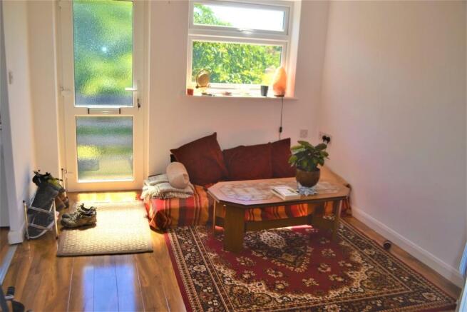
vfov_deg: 43.6
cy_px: 156
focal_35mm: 30
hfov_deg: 61.9
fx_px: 389
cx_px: 234
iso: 100
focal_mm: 20
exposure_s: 1/125
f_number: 4
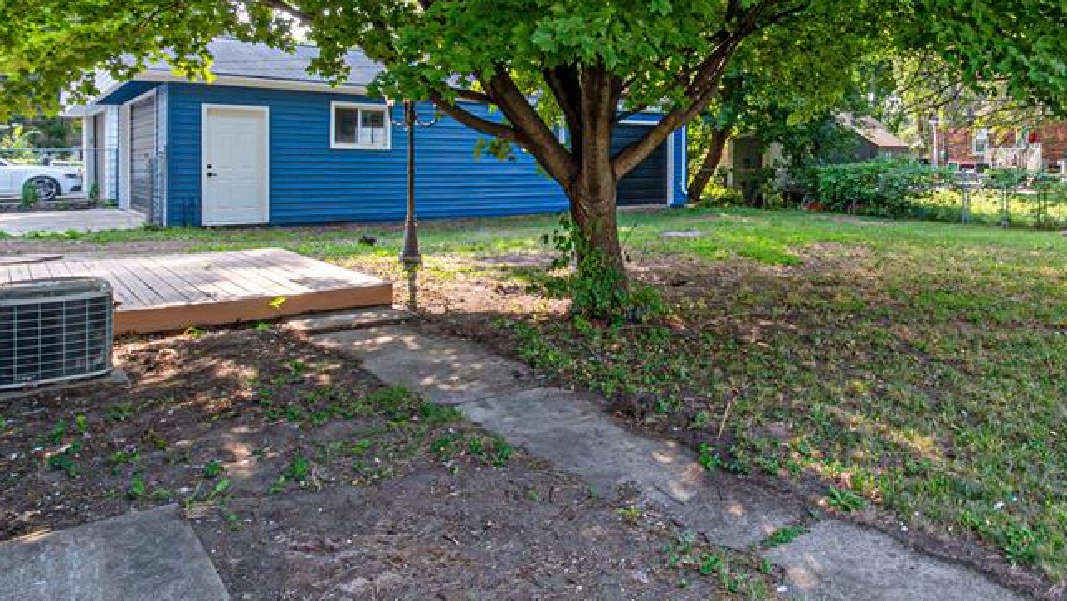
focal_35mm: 25
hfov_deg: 72.2
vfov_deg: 44.6
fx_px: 707
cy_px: 156
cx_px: 697
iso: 1250
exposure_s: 1/125
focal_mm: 10
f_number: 16
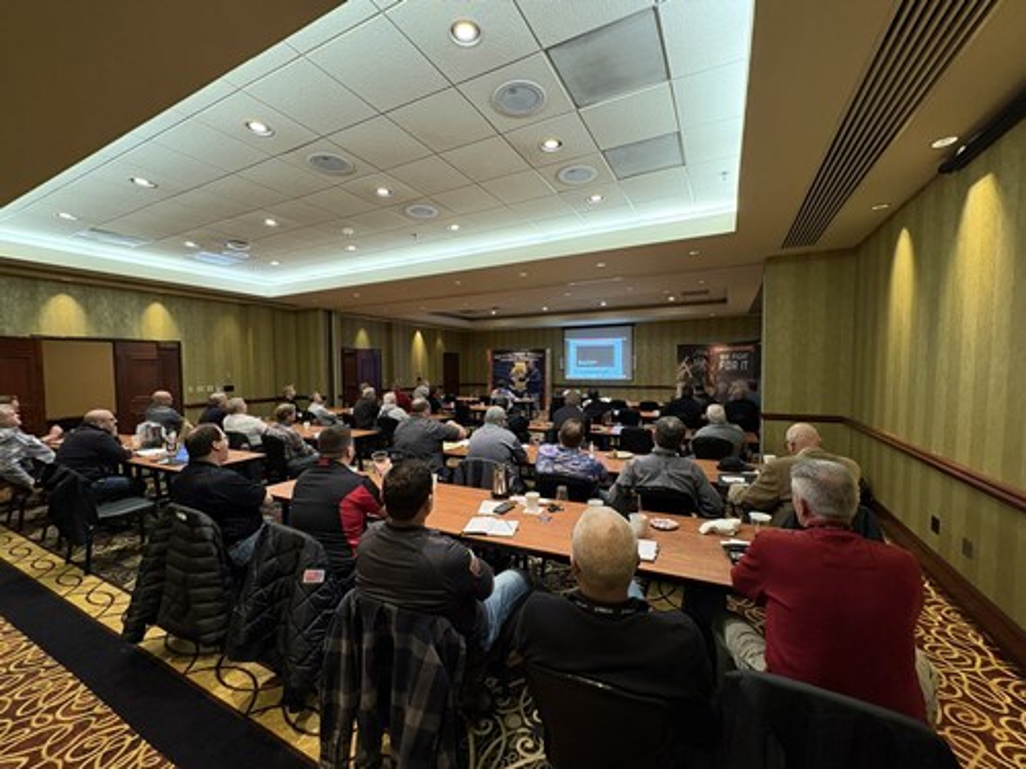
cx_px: 513
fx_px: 415
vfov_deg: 85.7
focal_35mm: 14
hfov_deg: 102.1
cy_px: 384
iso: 400
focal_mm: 2.22
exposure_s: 1/60
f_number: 2.2
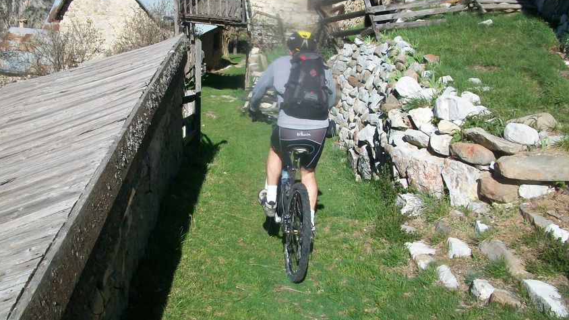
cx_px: 279
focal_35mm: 38
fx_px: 573
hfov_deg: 52.8
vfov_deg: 31.2
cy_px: 144
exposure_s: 1/500
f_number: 5.5
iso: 80
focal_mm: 5.7
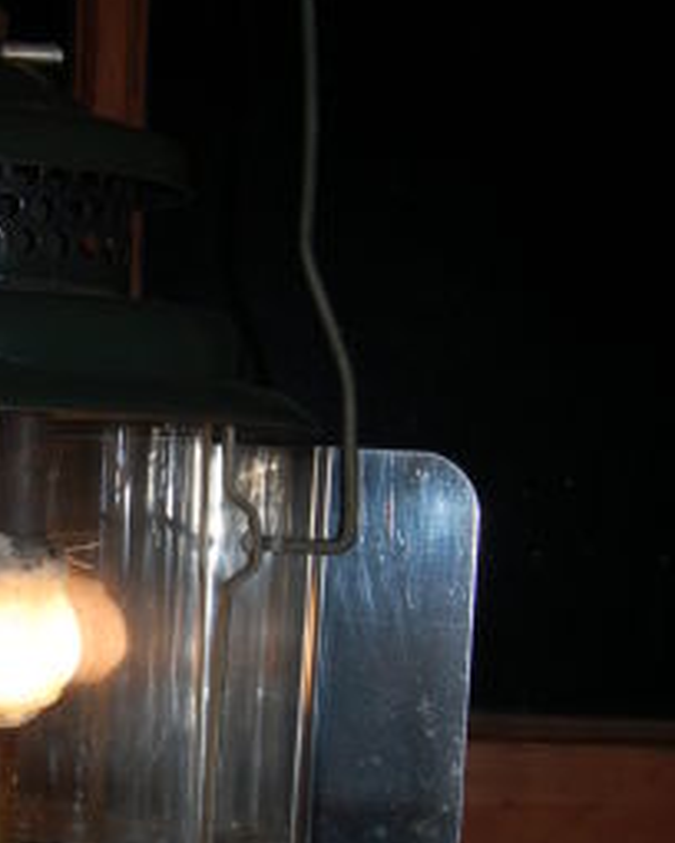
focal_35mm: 123
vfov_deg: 15.5
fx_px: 3076
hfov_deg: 12.4
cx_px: 60
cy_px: 660
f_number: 7.1
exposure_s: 1/500
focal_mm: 35
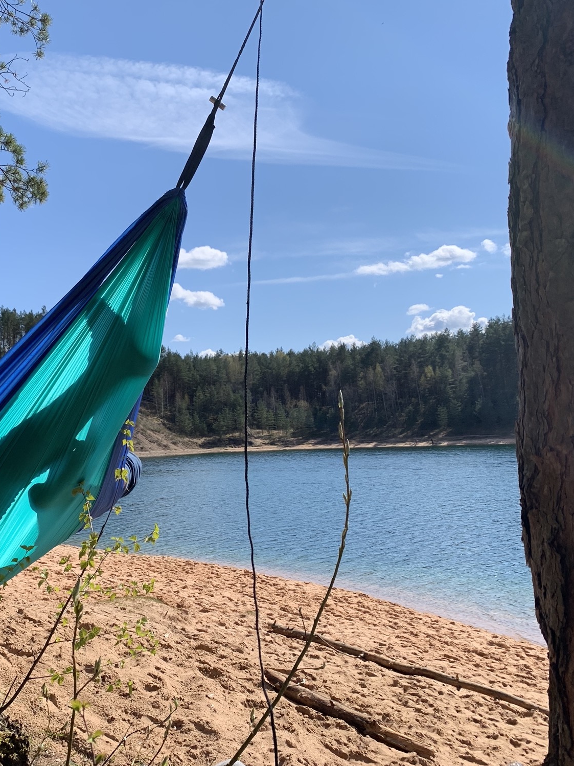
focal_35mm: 35
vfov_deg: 52.6
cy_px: 386
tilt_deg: +6.4
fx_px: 774
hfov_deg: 40.3
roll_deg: +2.3
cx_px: 205
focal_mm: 4.25
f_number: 1.8
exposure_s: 1/2257
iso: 25
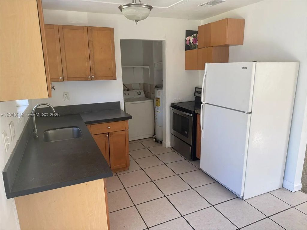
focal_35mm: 24
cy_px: 115
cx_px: 154
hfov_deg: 71.6
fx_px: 213
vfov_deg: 56.8
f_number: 1.78
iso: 160
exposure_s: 1/121
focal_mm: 6.76
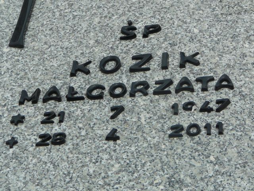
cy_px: 96
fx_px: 866
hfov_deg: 16.7
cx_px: 127
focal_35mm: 118
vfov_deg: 12.6
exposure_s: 1/400
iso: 80
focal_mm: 17.6
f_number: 6.3
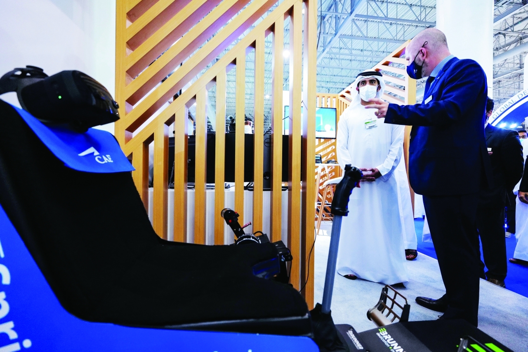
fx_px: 235
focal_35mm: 16
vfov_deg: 73.8
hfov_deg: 96.7
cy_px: 176
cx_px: 264
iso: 3200
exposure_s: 1/80
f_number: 3.5
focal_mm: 16
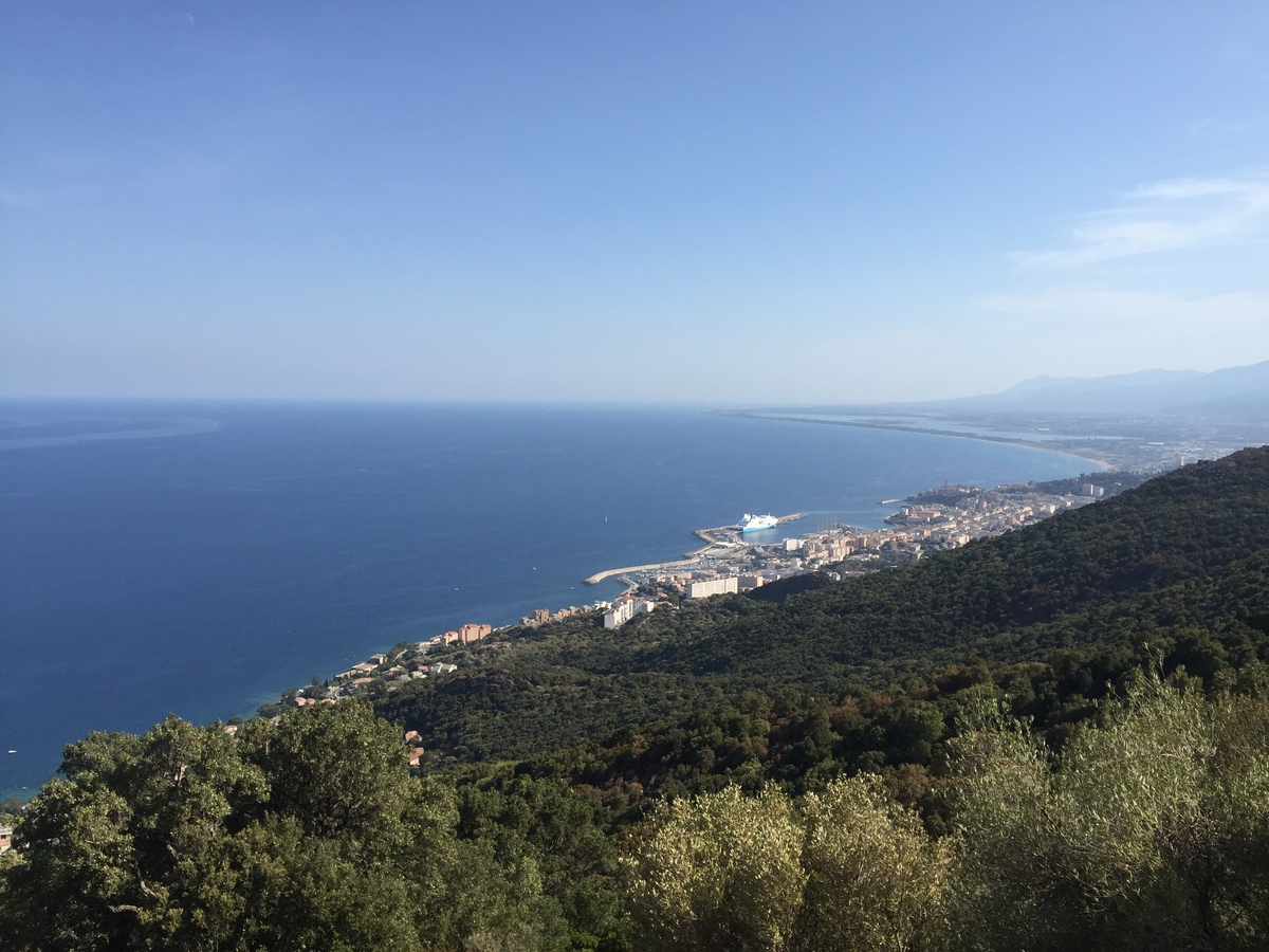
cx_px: 634
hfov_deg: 61.7
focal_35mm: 29
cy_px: 476
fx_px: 1063
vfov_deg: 48.2
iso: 32
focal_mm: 4.15
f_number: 2.2
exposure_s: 1/1980
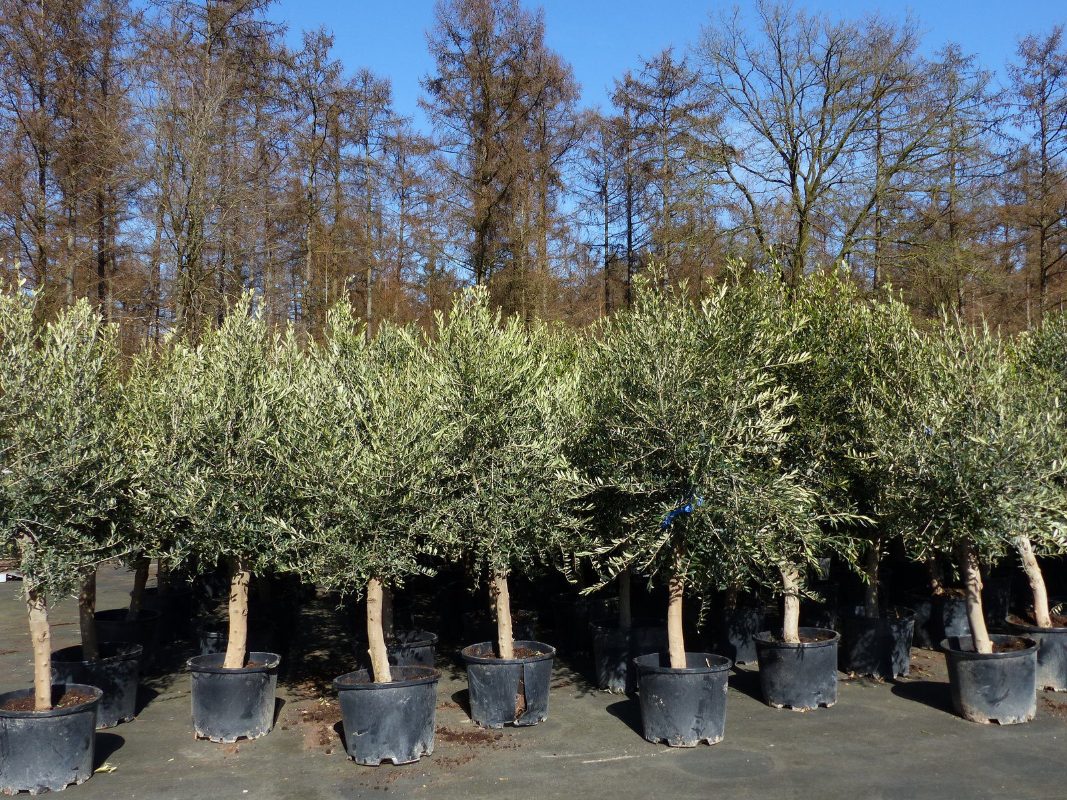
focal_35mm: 34
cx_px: 534
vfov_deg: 41.8
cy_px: 400
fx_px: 1048
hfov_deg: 54.0
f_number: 4
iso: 100
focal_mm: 6
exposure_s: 1/800
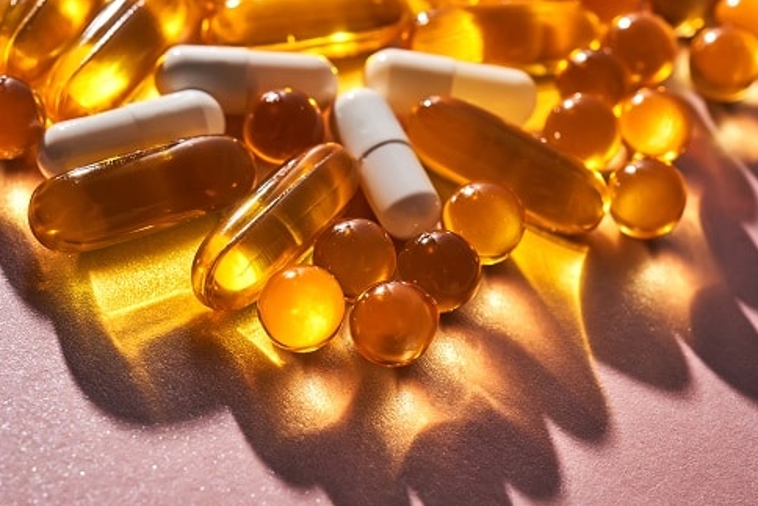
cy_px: 293
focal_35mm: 62
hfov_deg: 32.4
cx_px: 374
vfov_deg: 21.9
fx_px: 1306
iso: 640
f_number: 8
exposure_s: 1/320
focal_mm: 50
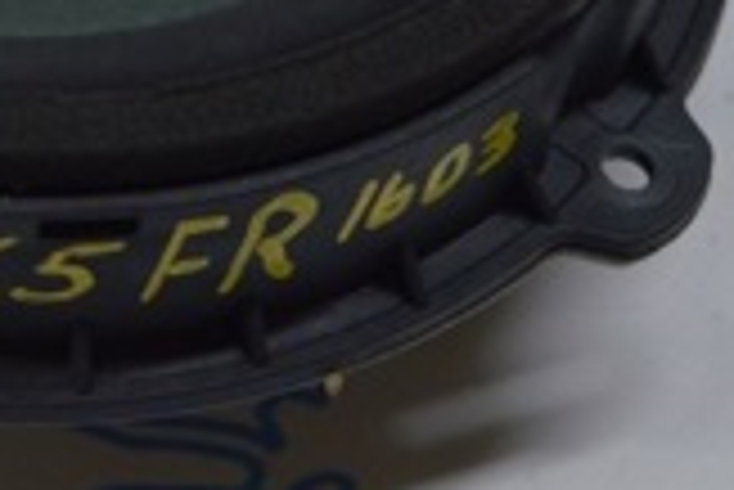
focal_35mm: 141
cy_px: -16
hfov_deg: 14.2
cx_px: -81
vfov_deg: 9.7
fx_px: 2877
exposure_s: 1/160
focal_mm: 24
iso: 400
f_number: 4
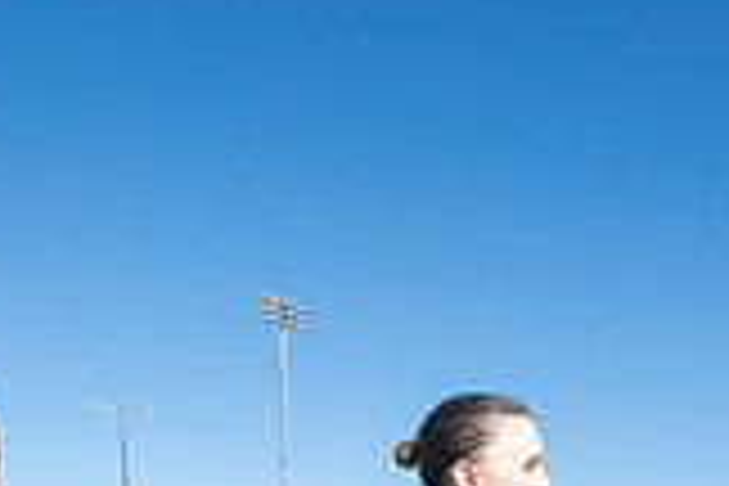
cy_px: 736
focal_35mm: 50
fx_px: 1012
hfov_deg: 39.4
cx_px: 450
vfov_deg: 22.1
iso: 320
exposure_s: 1/2000
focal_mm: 14
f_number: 5
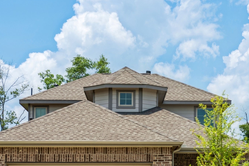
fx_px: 733
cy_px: 123
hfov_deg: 19.3
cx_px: 140
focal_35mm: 106
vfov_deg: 12.9
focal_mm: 70
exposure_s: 1/500
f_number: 8
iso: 100
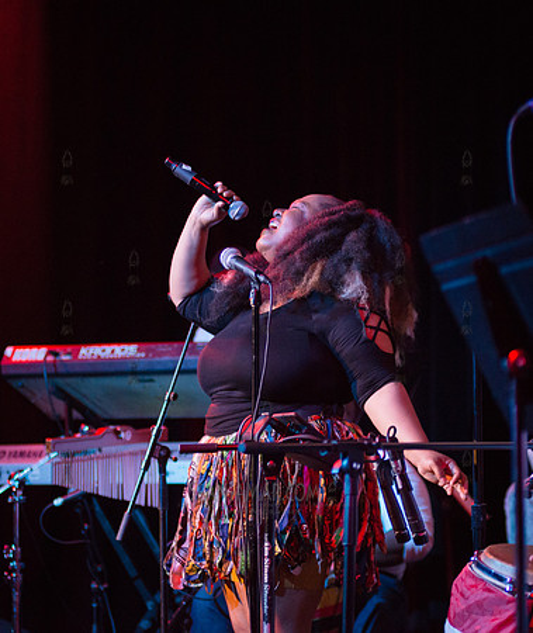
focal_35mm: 110
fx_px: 2108
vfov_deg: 17.1
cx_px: 302
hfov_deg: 14.4
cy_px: 316
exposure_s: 1/160
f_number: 2.8
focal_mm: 80
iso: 4000
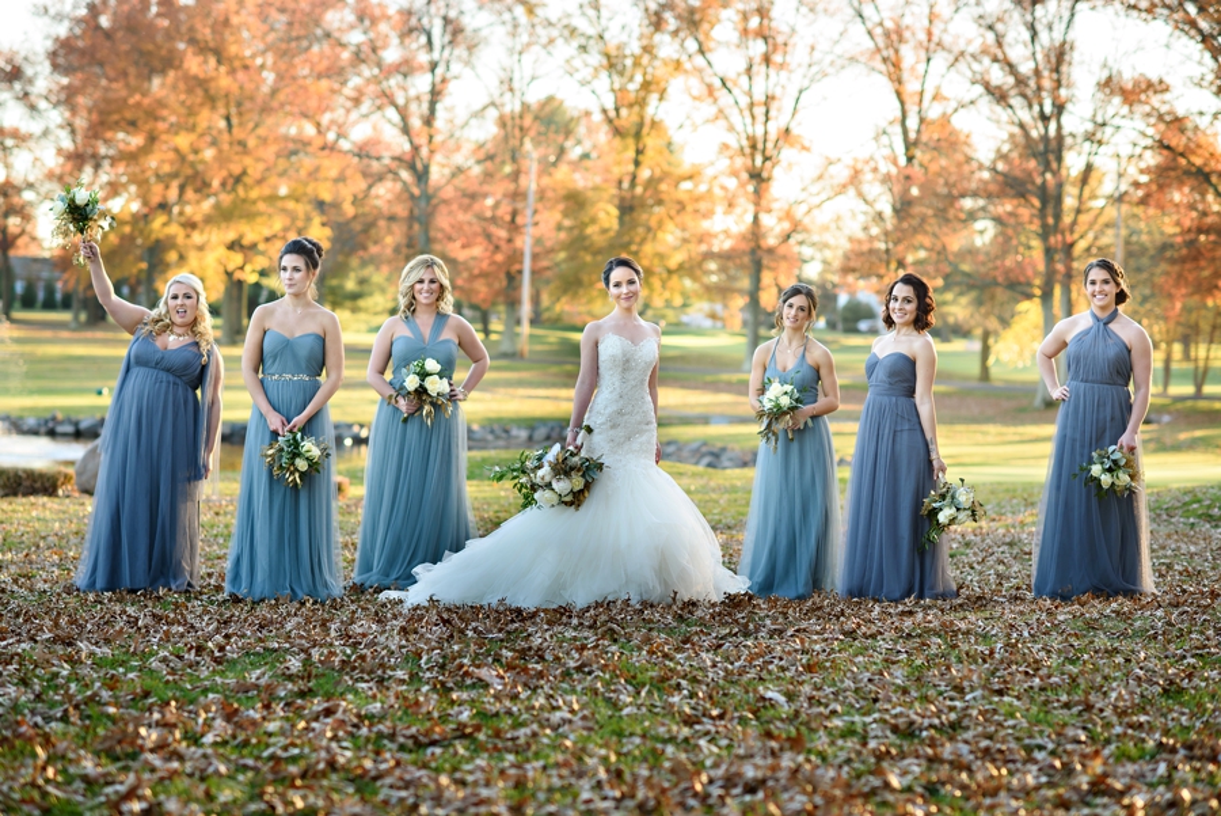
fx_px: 2884
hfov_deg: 23.9
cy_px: 408
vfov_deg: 16.1
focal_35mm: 85
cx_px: 610
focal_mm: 85
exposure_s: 1/320
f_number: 2.8
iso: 200
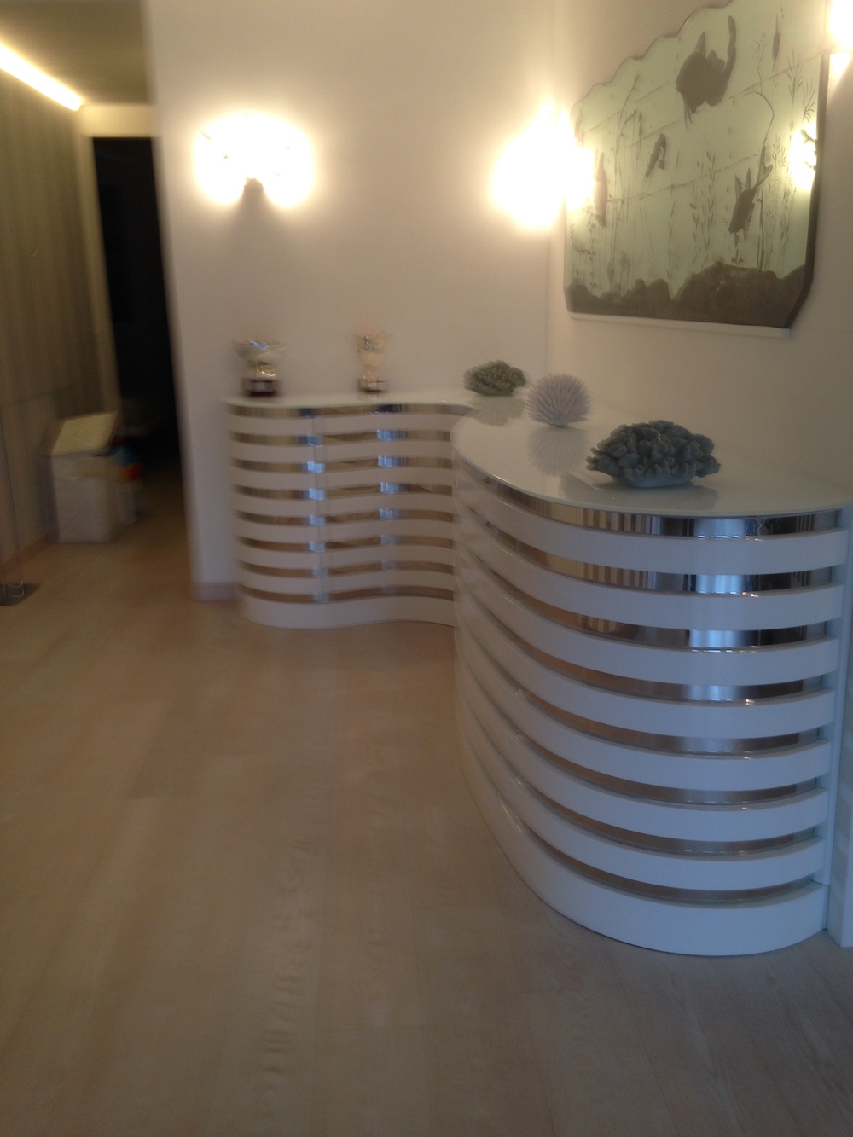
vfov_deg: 55.3
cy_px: 568
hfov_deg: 43.0
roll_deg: +1.2
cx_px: 426
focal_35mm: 33
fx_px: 1084
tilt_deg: -12.3
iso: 50
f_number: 2.4
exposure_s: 1/20
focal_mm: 4.12
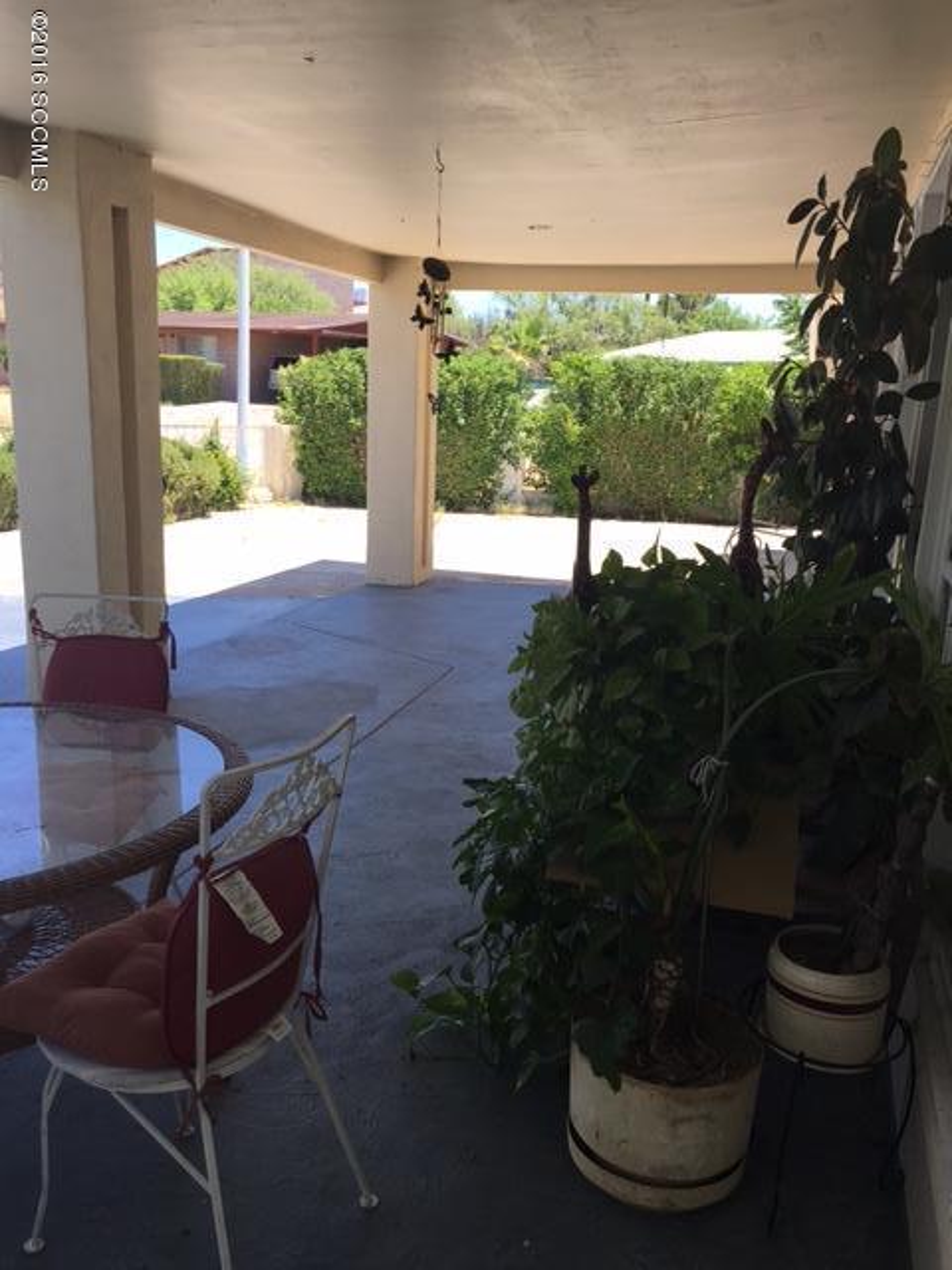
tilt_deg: -13.9
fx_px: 1063
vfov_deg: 61.7
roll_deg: -2.1
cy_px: 635
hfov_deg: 48.2
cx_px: 476
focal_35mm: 29
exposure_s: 1/413
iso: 25
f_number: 2.2
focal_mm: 4.15
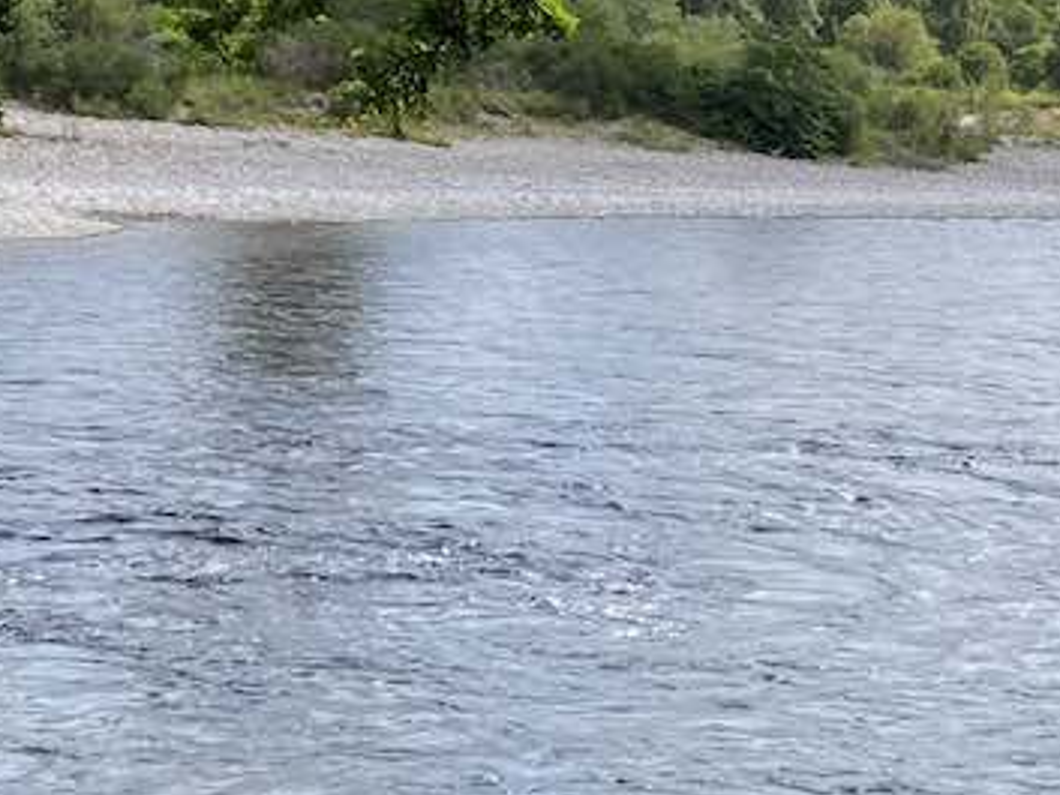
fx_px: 3155
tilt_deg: -2.2
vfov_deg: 14.3
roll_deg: -3.0
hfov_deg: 18.9
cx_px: 832
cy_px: 177
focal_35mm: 103
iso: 32
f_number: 1.8
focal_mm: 4.25
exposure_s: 1/1898
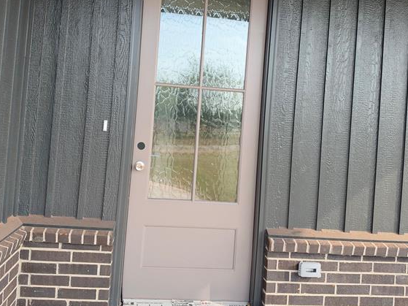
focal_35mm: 33
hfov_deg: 55.4
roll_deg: -4.9
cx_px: 207
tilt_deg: +1.8
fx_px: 389
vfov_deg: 42.6
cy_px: 112
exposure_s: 1/855
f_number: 1.8
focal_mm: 6.93
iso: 80
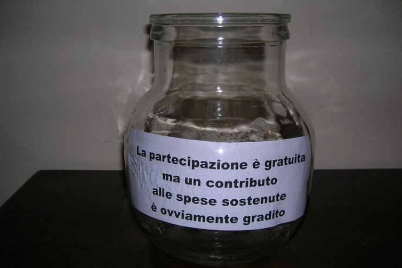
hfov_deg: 53.1
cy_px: 150
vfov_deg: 36.8
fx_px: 402
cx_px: 202
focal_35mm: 36
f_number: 2.9
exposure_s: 1/60.1
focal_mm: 5.7
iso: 50
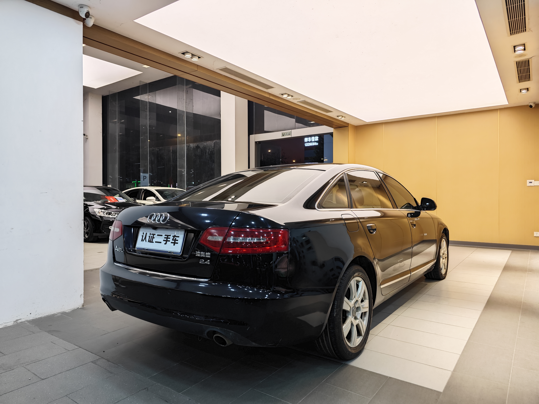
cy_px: 202
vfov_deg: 58.9
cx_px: 270
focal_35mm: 23
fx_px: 358
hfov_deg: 73.9
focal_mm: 8.7
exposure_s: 1/90
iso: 500
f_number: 1.9
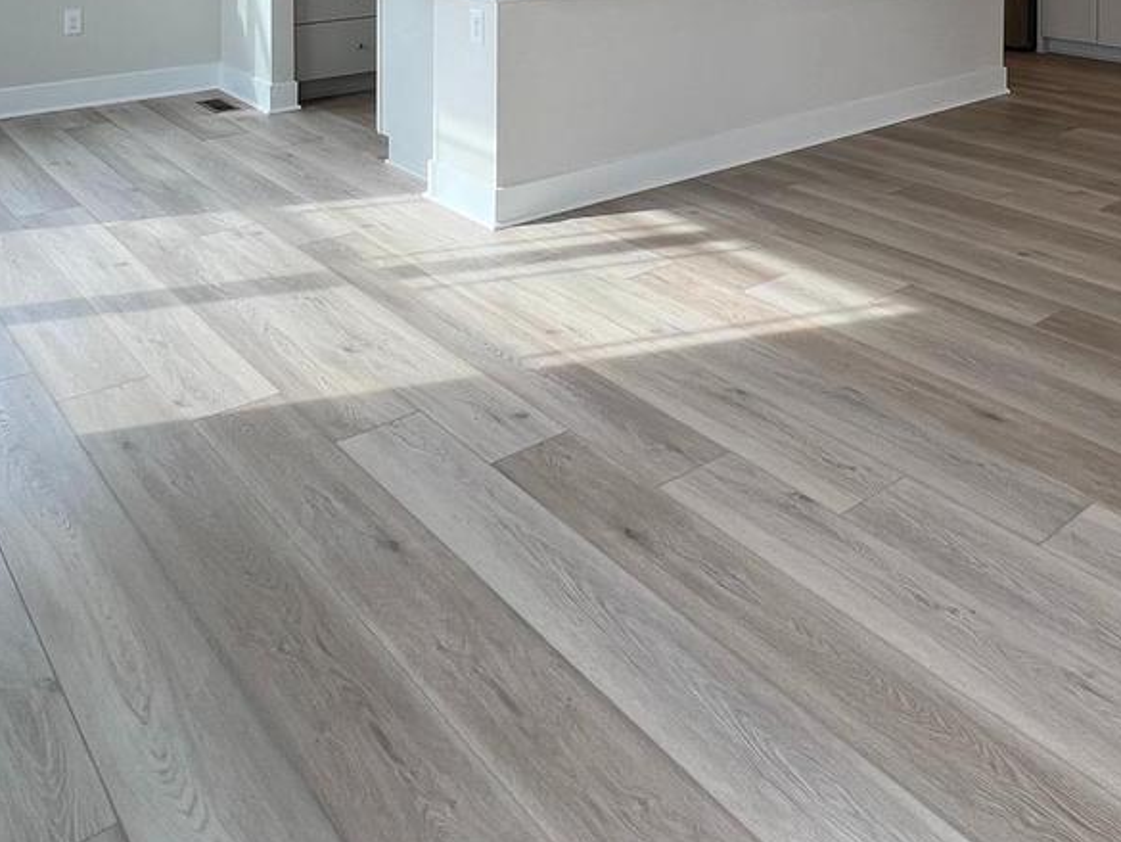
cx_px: 607
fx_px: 1036
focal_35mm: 32
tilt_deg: -3.4
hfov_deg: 56.7
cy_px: -125
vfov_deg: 36.1
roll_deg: +0.0
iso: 40
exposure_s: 1/120
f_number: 1.8
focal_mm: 1.57
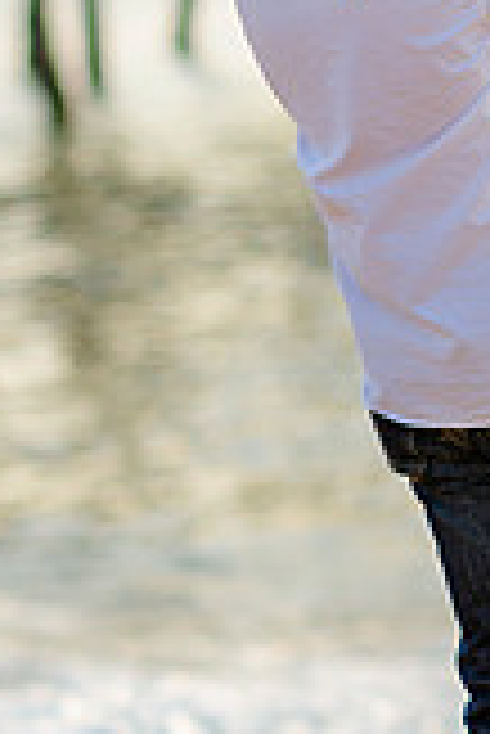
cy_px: 126
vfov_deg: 5.8
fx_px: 7171
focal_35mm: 352
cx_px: 503
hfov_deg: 3.9
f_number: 1.8
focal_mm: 85
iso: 160
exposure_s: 1/1250
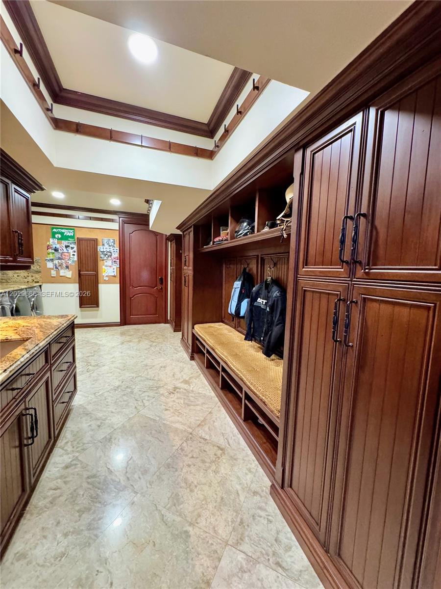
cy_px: 294
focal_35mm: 14
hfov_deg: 85.7
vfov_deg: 102.1
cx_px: 220
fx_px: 238
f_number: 2.2
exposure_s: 1/60
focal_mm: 2.22
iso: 800
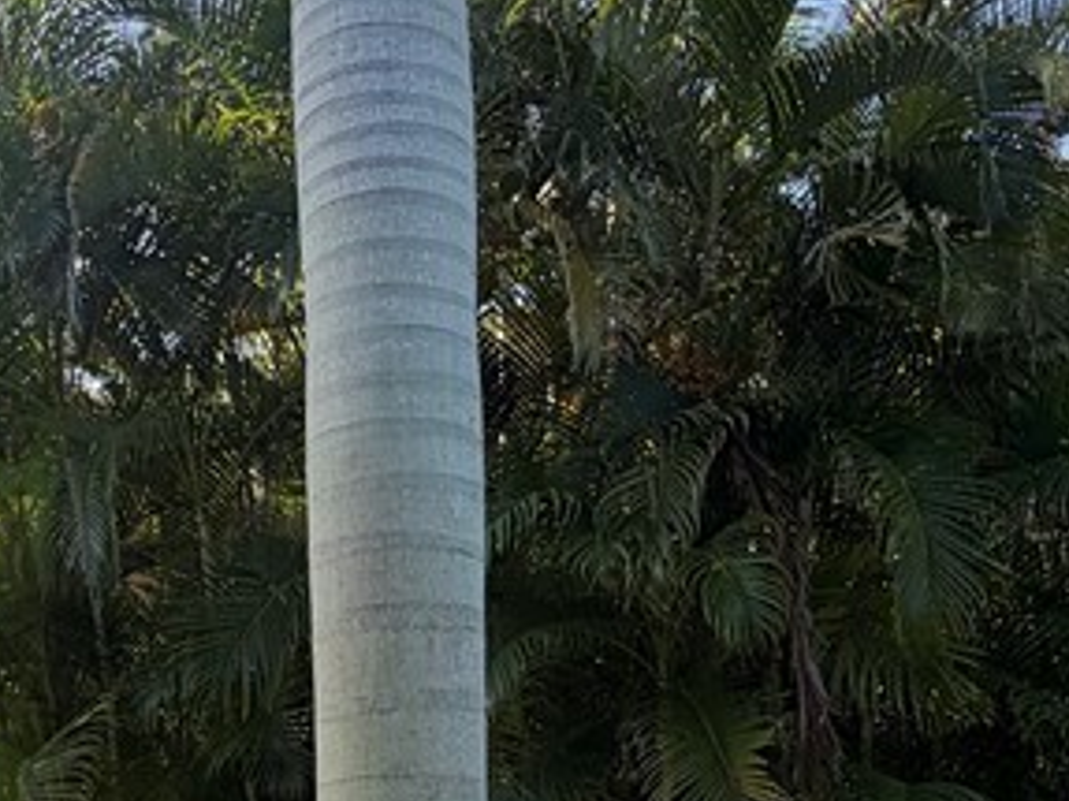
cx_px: 309
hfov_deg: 37.5
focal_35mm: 50
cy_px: 693
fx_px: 1543
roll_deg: +1.1
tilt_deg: +12.6
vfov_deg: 28.2
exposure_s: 1/237
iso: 40
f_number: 2.2
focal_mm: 2.22
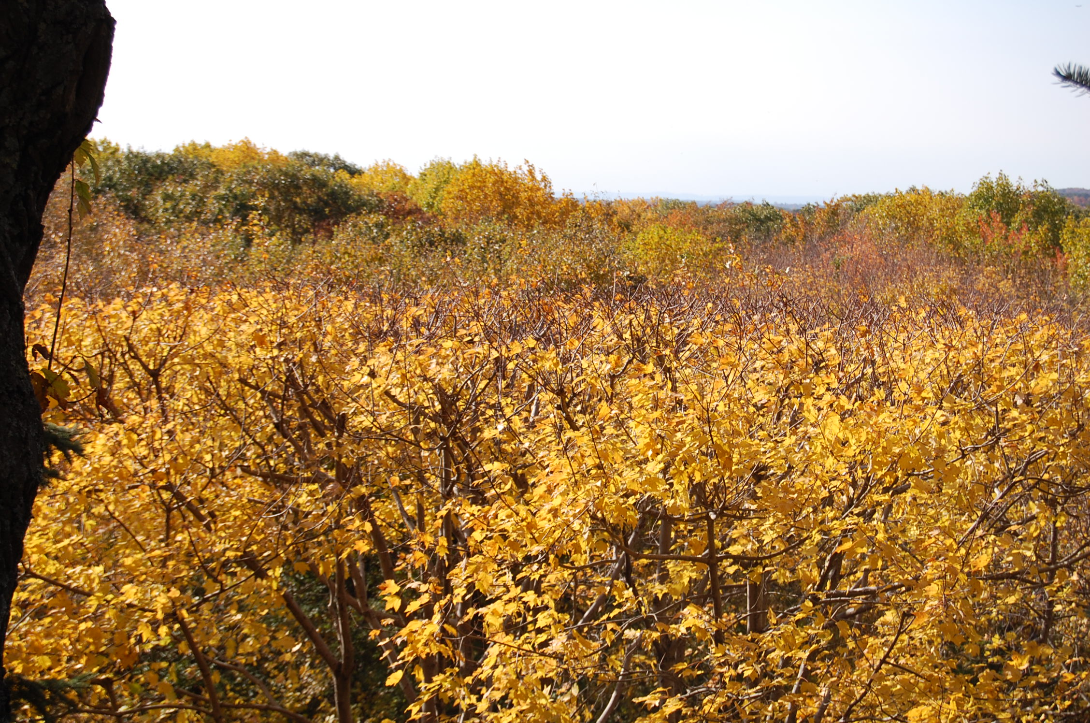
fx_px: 2494
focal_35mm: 82
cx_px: 545
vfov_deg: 16.5
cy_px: 362
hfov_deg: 24.7
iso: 200
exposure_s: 1/320
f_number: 9
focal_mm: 55
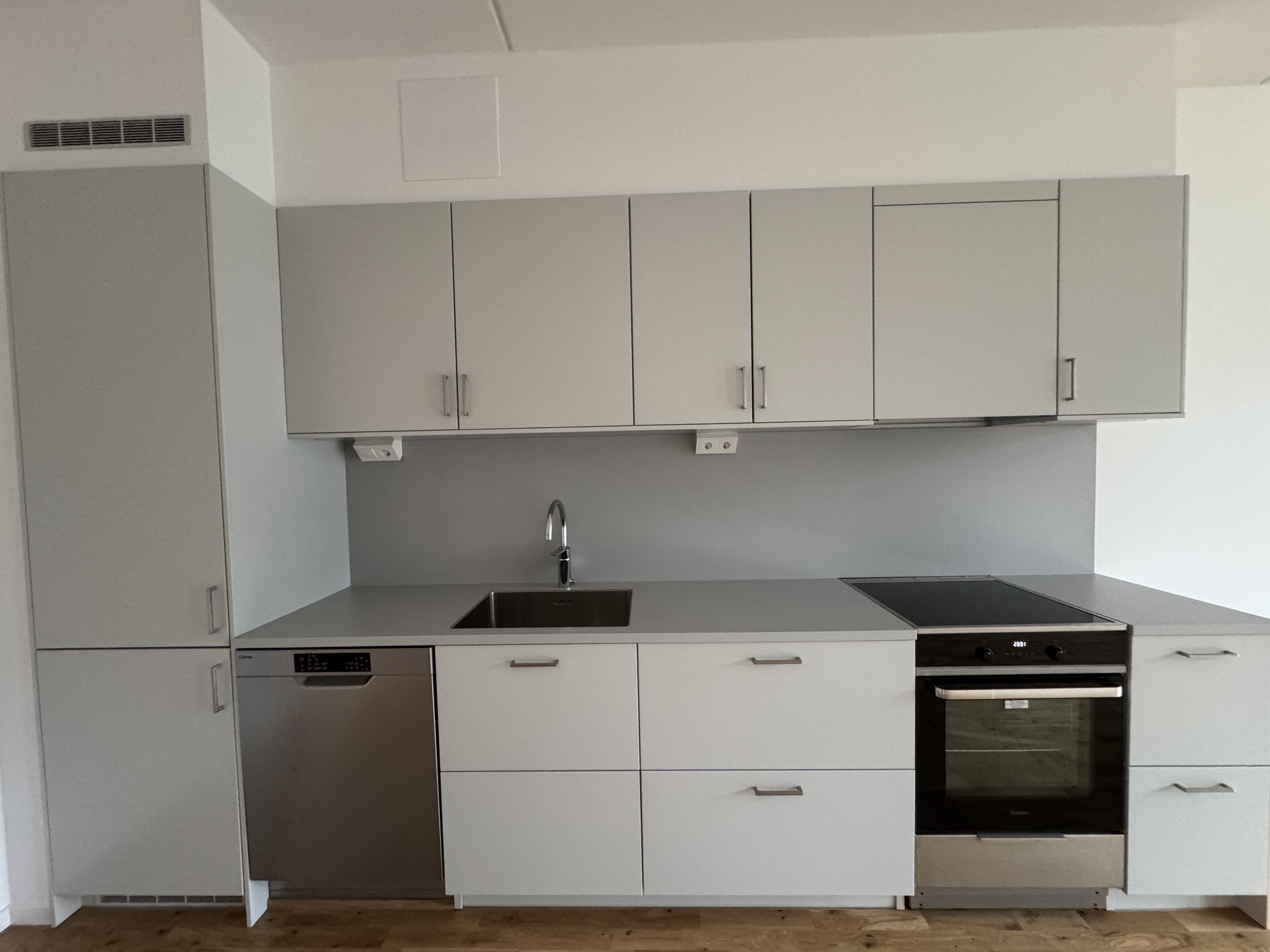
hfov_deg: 102.1
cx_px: 635
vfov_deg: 85.7
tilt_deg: -1.9
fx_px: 514
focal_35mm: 14
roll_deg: +1.3
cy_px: 476
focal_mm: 2.22
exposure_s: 1/50
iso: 800
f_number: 2.2
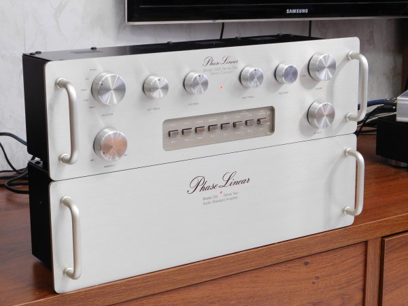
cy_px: 153
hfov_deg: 27.4
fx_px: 837
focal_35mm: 71
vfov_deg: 20.7
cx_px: 204
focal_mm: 12.6
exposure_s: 1/20
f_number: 4.3
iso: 400
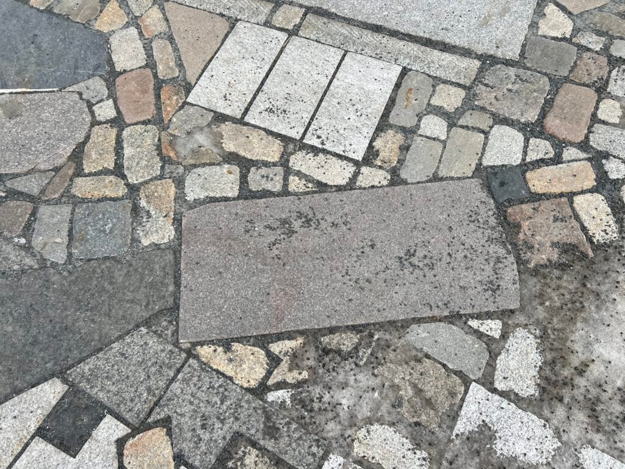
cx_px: 312
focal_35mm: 26
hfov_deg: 67.3
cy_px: 234
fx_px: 469
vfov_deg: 53.1
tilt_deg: -63.8
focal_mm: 5.7
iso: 50
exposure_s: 1/758
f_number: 1.5
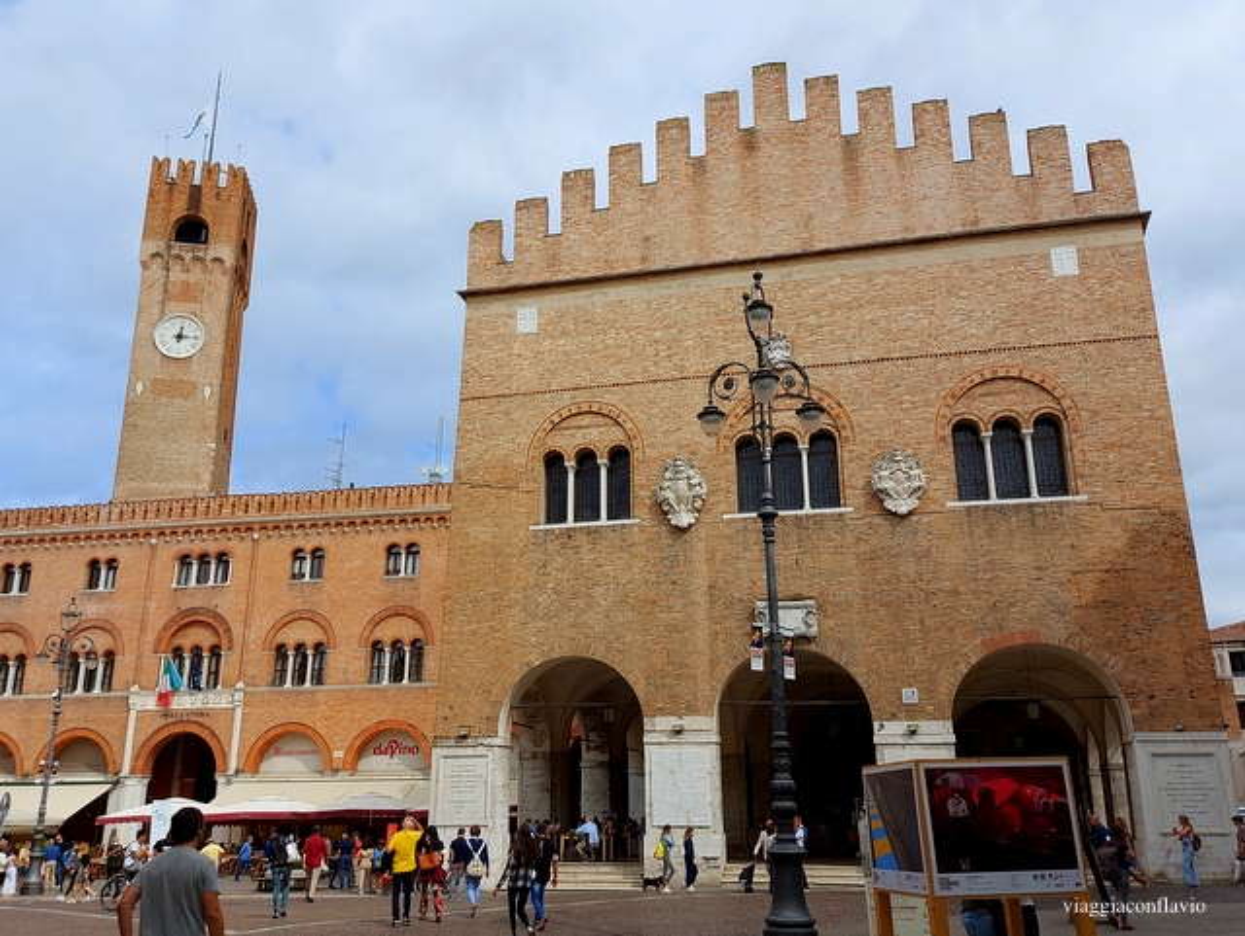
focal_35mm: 24
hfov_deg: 71.6
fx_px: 864
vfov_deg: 56.9
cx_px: 622
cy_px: 468
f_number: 1.8
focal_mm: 5.23
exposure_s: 1/1444
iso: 32
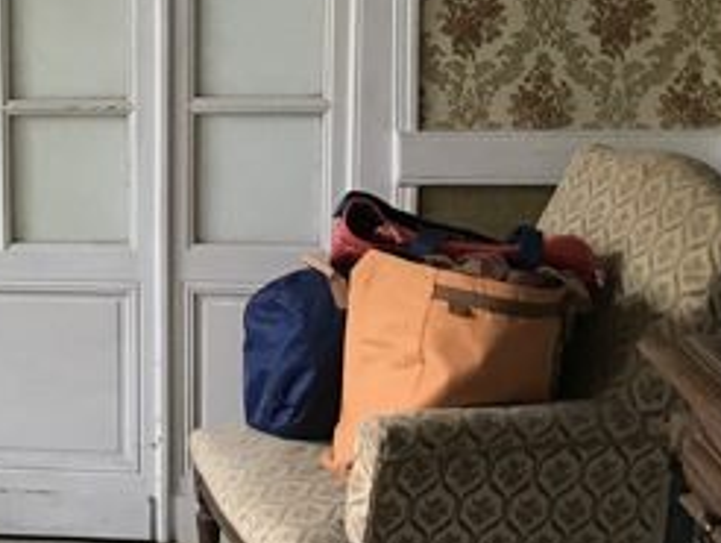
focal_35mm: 91
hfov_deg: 19.7
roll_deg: +3.2
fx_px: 1897
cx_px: -232
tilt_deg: -11.5
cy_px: 129
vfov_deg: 16.2
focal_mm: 3.99
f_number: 1.8
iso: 25
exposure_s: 1/33
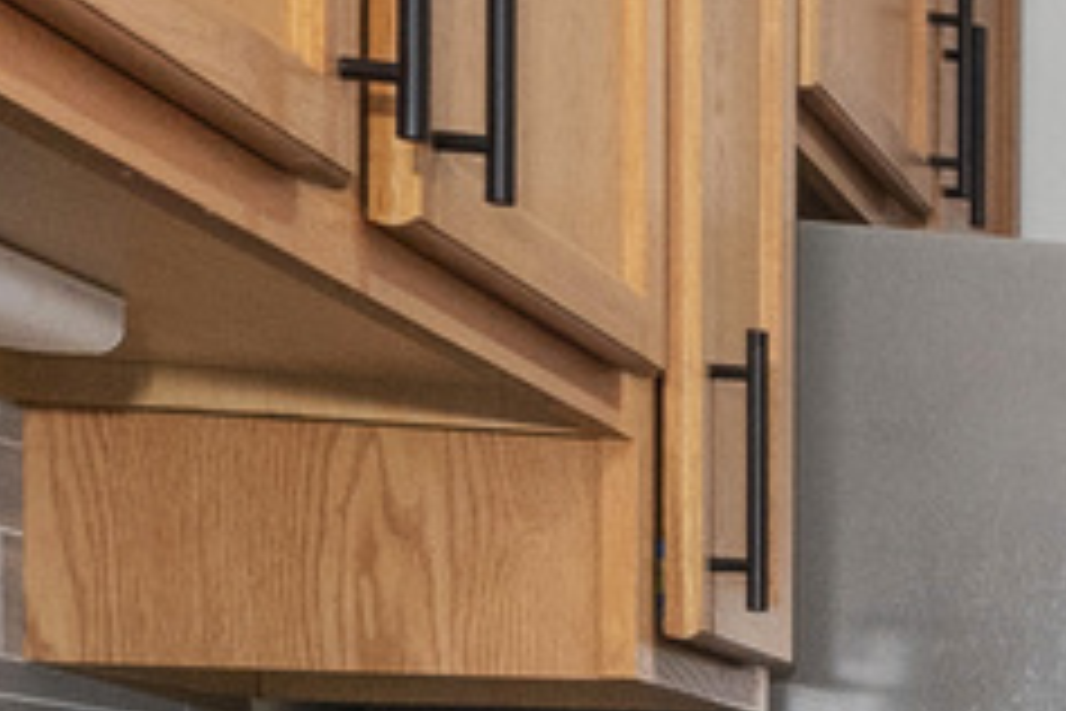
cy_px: 945
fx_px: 2428
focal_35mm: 82
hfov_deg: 14.4
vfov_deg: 15.8
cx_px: 2652
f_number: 13
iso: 1250
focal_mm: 12
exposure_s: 1
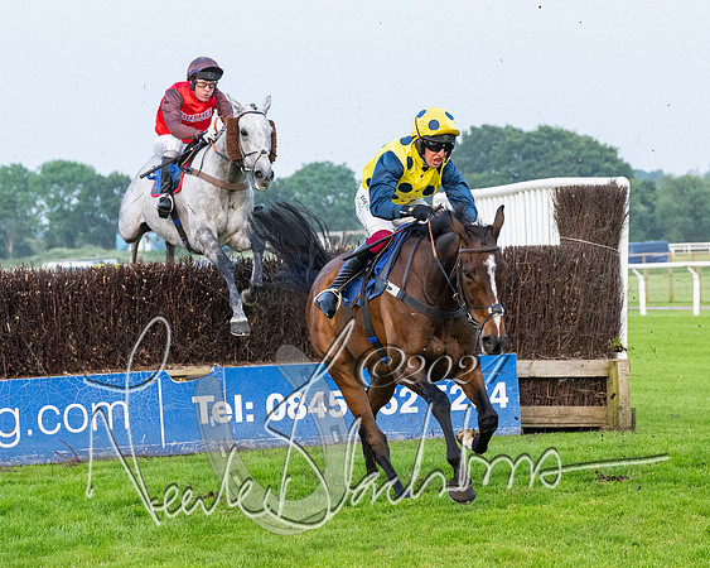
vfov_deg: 9.4
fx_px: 3467
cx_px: 491
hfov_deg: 11.7
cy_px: 300
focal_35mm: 165
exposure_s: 1/2000
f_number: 4
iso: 1250
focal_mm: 70
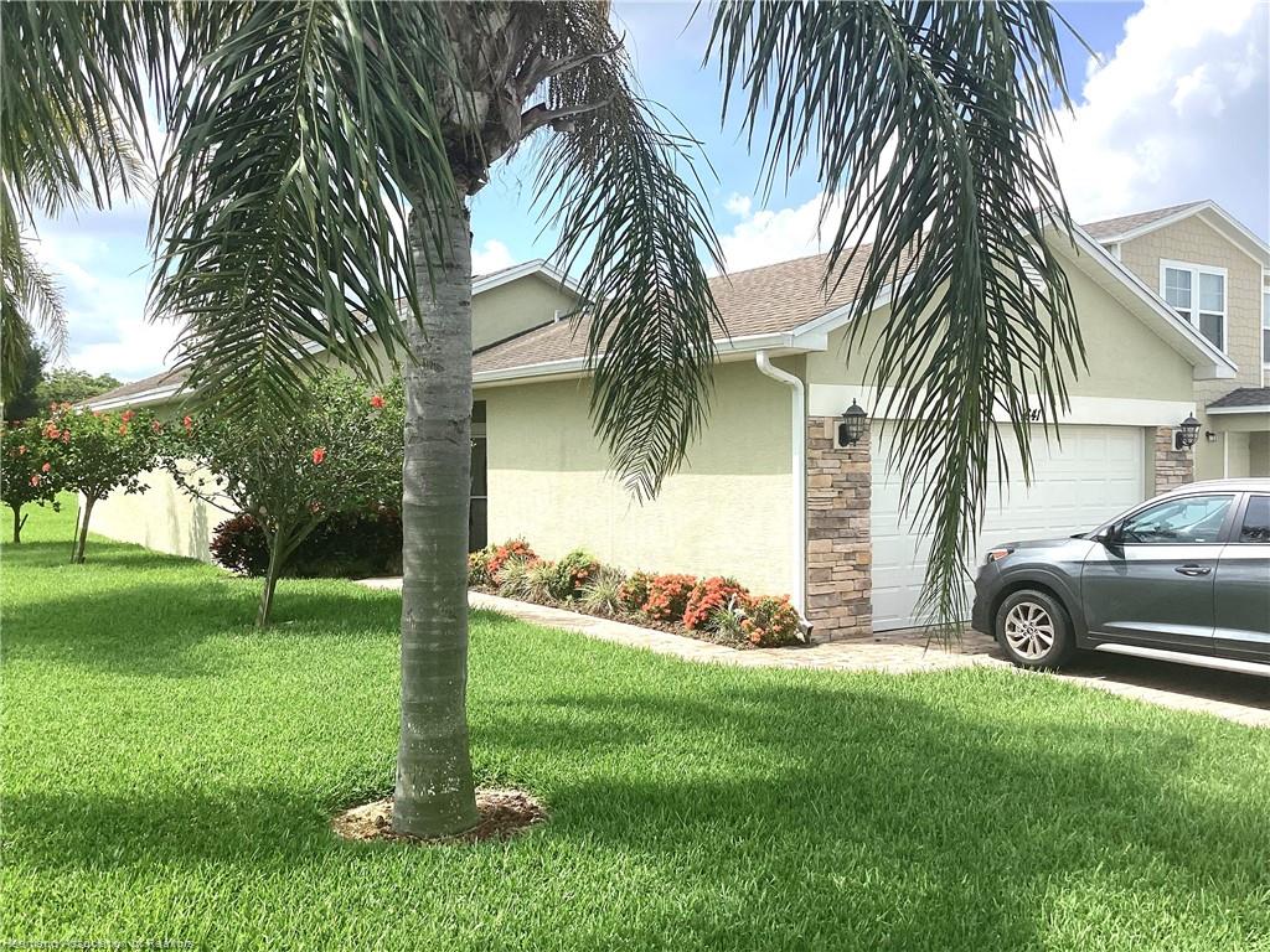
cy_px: 476
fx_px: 1137
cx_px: 635
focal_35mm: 31
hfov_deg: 58.4
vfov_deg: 45.4
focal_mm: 3.3
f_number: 2.4
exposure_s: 1/1058
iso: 25
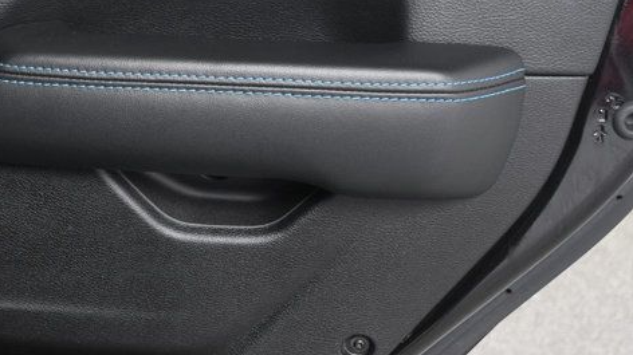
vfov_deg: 16.1
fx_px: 1258
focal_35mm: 75
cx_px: 99
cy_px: 147
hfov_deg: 27.5
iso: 100
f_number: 3.5
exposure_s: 1/160
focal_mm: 22
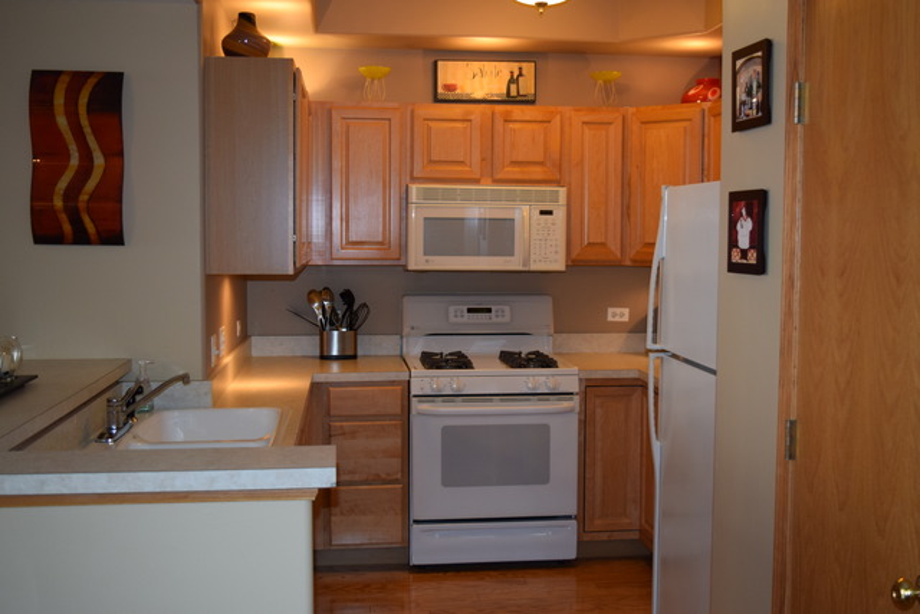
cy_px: 307
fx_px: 1035
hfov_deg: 47.9
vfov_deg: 33.0
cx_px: 460
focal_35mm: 40
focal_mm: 27
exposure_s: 1/80
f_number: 4.5
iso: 800
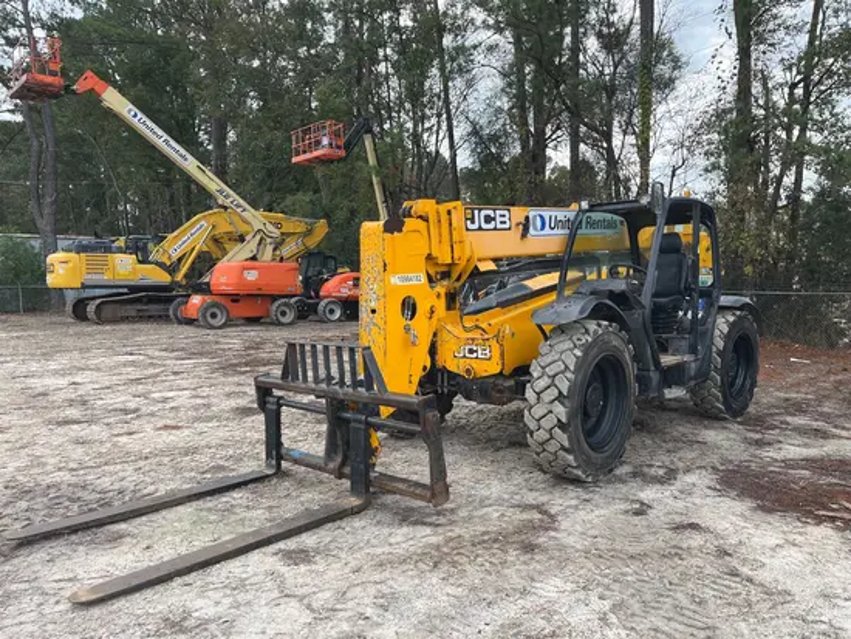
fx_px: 639
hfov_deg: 67.3
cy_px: 320
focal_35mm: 26
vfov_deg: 53.1
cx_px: 426
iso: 50
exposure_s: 1/508
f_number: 1.6
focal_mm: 5.1
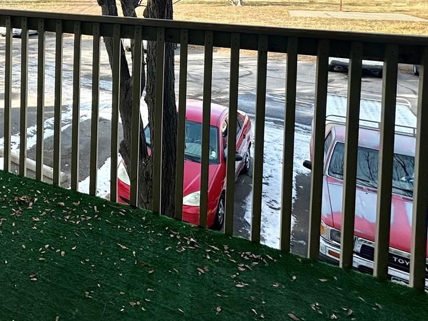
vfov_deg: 38.4
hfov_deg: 46.5
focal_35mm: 32
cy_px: -10
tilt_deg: -1.0
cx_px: -10
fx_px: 396
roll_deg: -1.1
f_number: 2.2
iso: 40
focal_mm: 2.22
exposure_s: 1/769
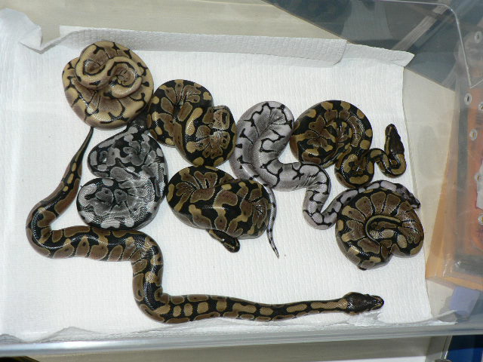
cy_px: 181
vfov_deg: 29.7
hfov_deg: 38.9
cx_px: 242
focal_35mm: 49
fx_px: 684
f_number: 2.8
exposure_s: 1/60
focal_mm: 8.1
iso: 100
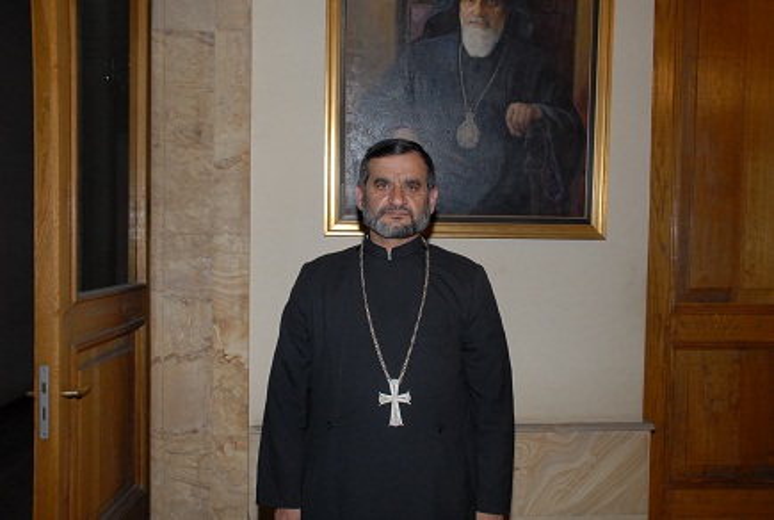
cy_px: 260
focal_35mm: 33
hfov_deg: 57.1
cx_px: 387
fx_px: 711
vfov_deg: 40.1
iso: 400
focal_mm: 22
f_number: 8
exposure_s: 1/60
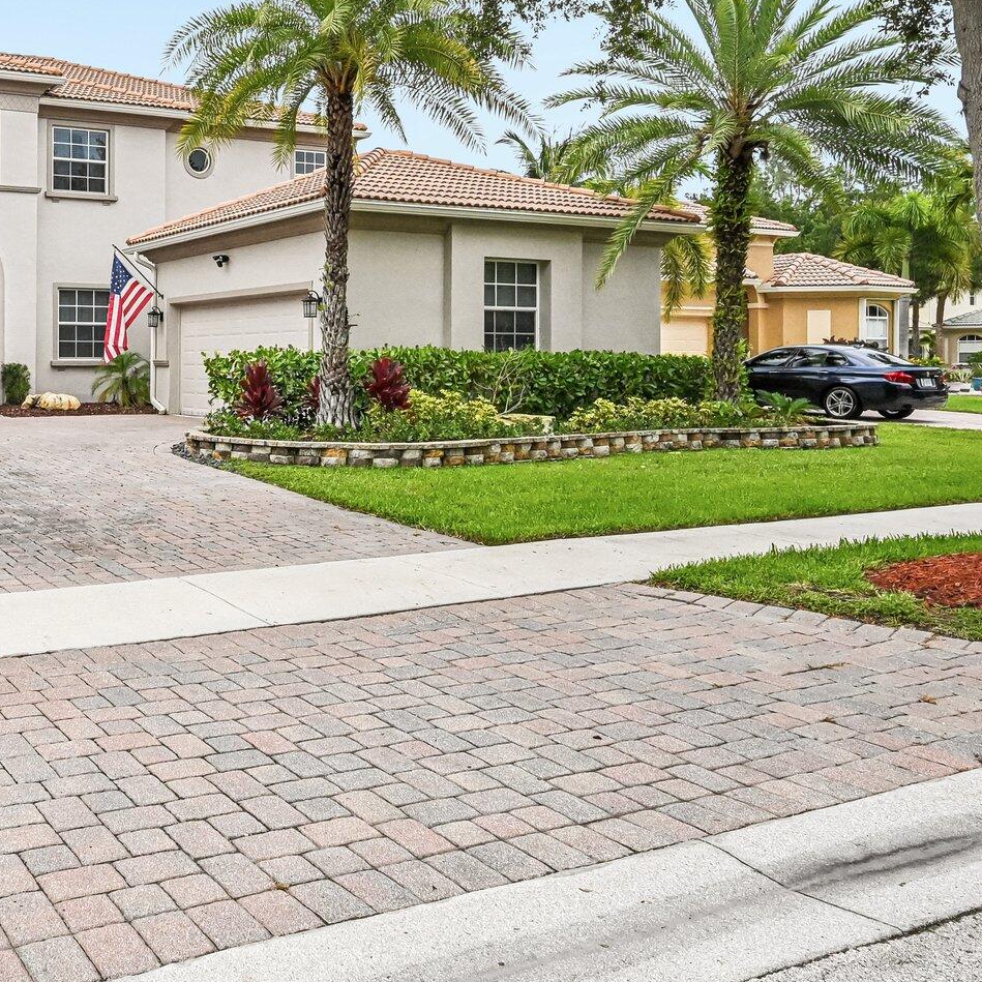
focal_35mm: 33
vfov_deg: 49.3
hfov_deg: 45.3
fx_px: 1059
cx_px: 108
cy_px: 373
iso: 2500
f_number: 8
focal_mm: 18
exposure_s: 1/6400
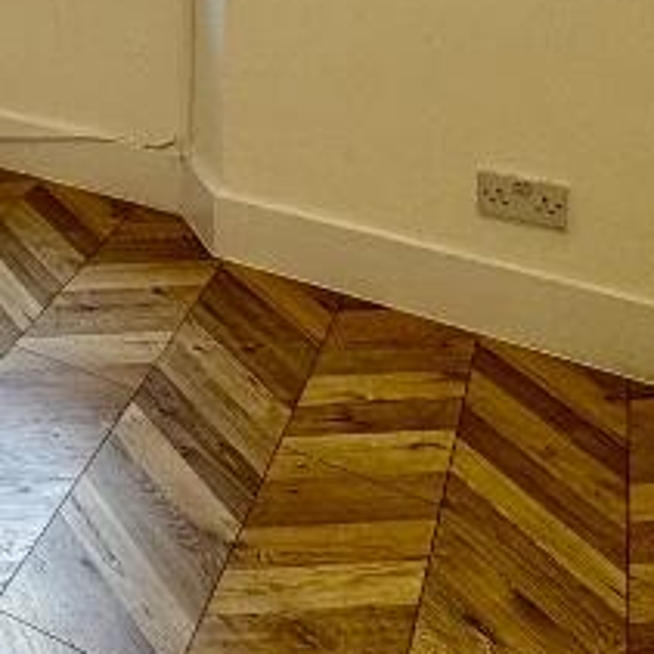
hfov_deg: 22.1
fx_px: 1282
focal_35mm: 60
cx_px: -397
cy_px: -294
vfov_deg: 23.6
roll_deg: +0.7
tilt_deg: -2.3
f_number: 2.2
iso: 50
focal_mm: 2.22
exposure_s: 1/100
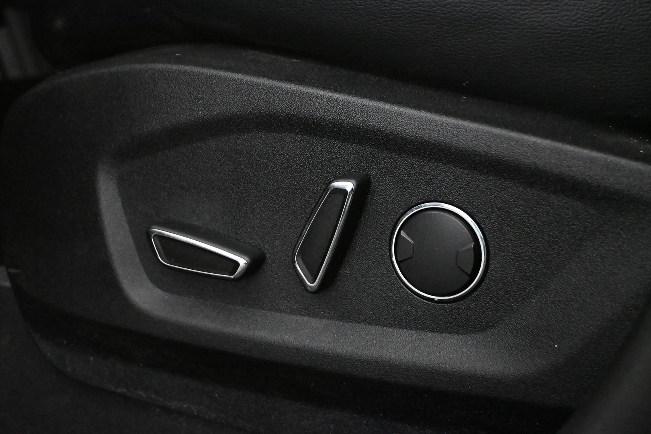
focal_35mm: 60
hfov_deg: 33.4
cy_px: 217
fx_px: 1085
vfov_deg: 22.6
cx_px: 326
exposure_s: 1/60
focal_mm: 40
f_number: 5.6
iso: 12800
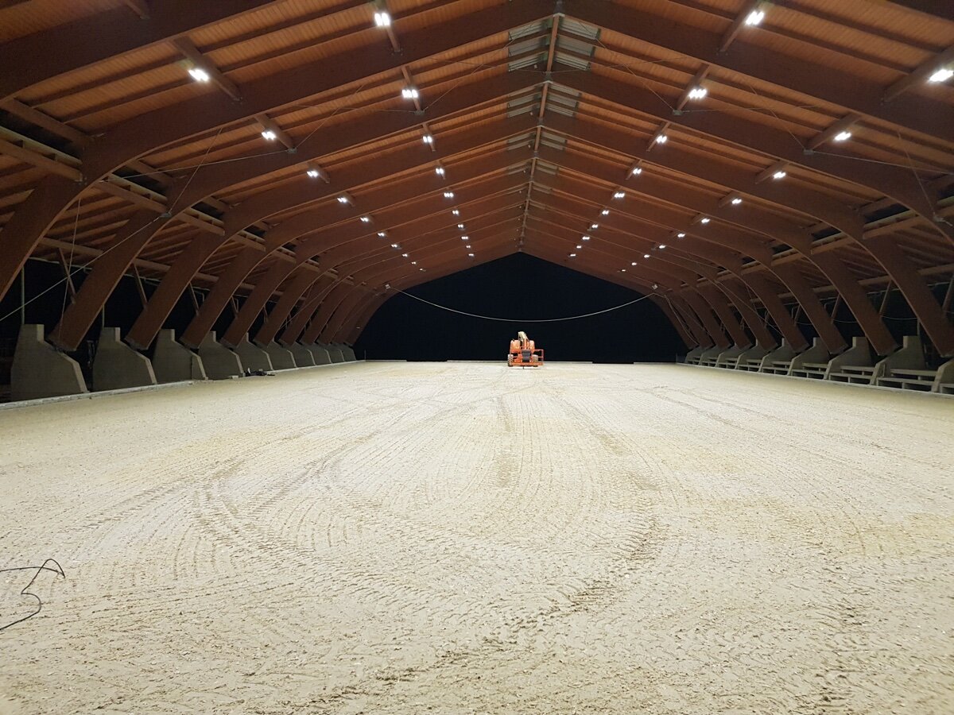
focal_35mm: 26
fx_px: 717
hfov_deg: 67.3
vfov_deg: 53.1
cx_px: 477
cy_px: 358
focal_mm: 4.2
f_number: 1.7
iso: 200
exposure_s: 1/60
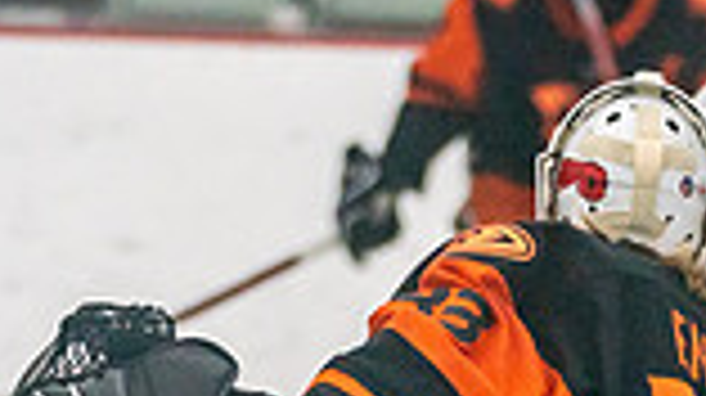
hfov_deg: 3.2
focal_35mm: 682
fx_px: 12756
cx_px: 499
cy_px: 759
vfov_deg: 1.8
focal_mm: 143
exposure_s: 1/1250
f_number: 2.8
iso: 3200
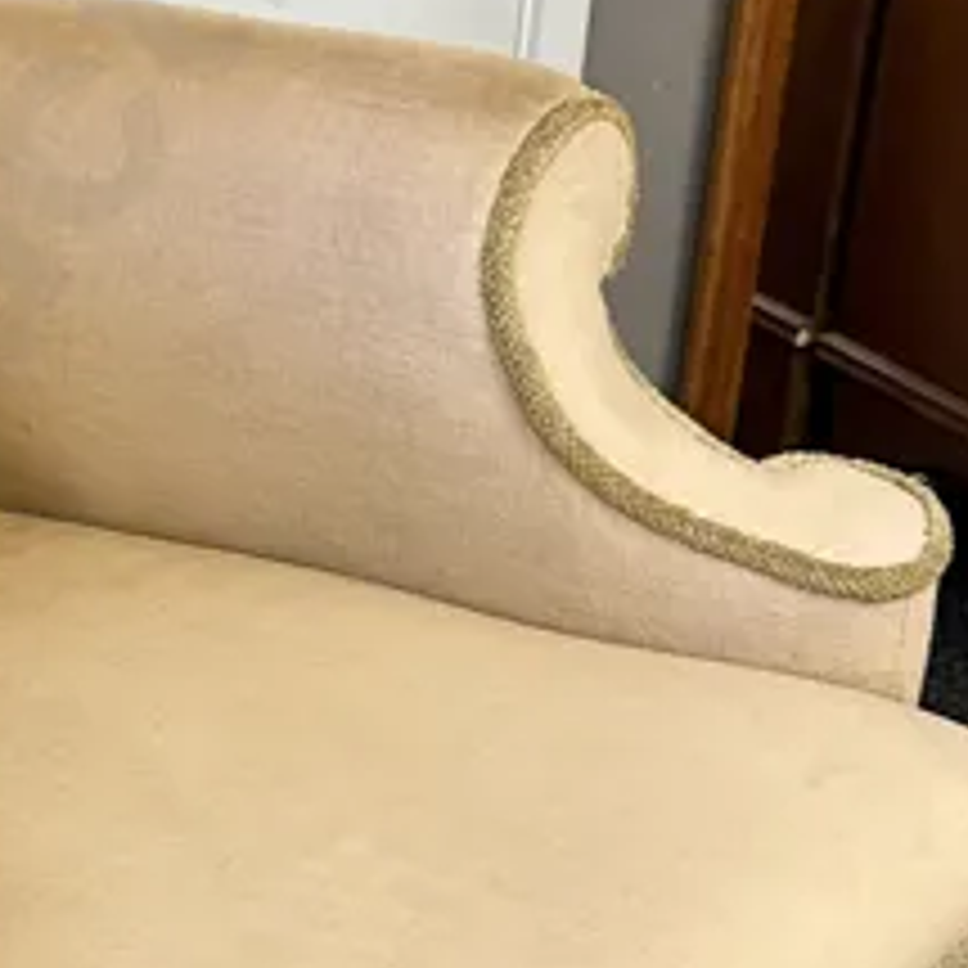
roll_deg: +0.5
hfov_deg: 16.3
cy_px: 617
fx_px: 3195
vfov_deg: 17.2
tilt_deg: -27.9
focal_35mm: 101
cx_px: -284
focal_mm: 6.86
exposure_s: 1/100
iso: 160
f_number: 1.78
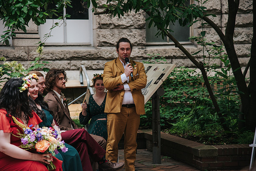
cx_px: 128
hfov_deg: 18.6
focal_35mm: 110
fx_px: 782
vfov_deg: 12.5
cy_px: 86
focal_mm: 110
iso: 1000
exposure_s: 1/500
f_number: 4
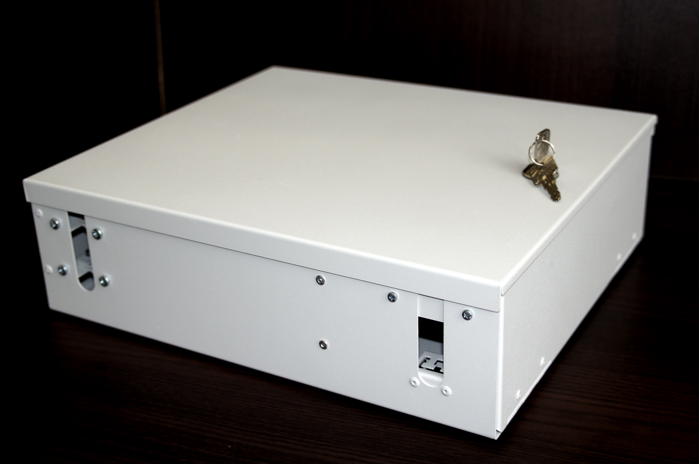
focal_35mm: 52
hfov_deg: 37.9
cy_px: 232
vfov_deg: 25.7
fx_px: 1018
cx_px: 350
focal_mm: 35
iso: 160
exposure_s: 1/60
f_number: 4
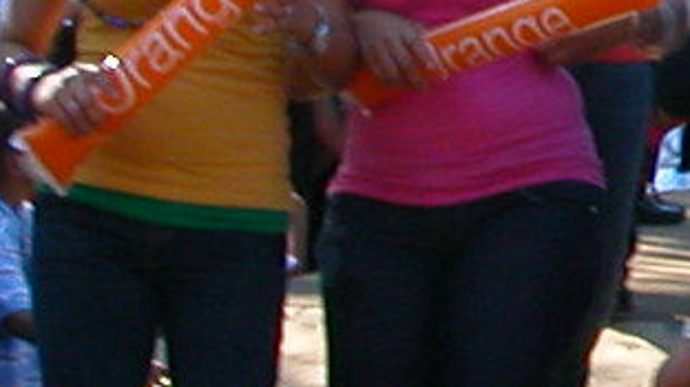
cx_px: 1409
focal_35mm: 207
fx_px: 3785
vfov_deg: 5.8
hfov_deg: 9.7
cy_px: -111
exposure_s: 1/162
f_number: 4.5
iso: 100
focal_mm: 5.6
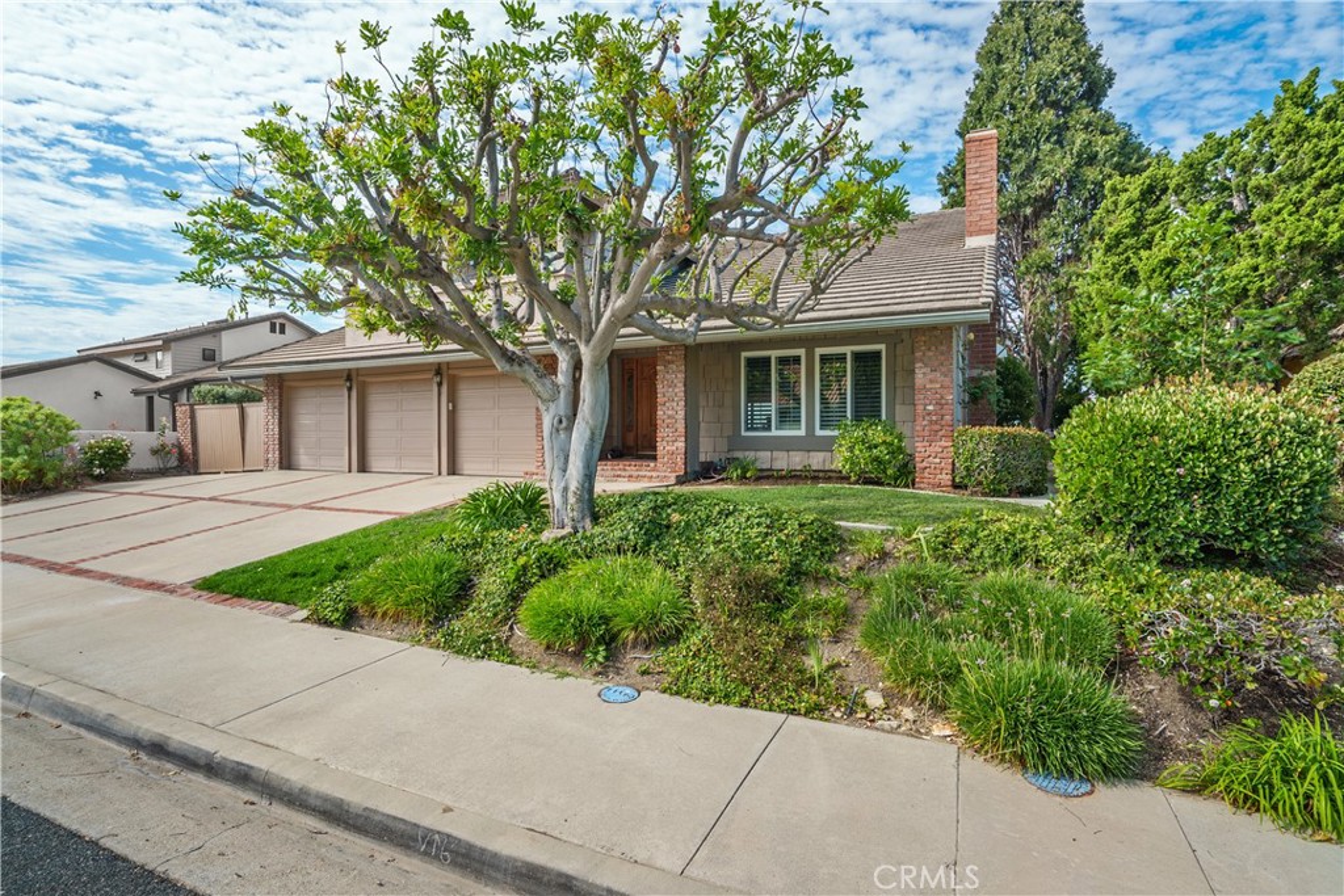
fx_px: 635
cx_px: 672
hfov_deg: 93.3
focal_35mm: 17
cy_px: 448
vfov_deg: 70.5
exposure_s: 1/4
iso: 100
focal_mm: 17
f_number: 10
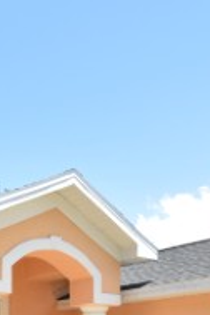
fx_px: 499
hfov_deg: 23.7
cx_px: 77
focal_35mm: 57
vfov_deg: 31.2
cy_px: 347
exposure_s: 1/4000
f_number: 3.5
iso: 800
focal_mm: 10
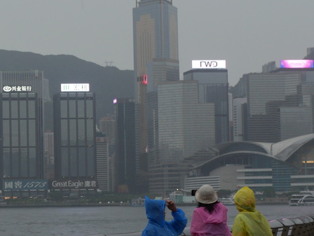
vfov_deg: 11.0
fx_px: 1225
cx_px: -85
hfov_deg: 14.1
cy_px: 148
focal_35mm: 135
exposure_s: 1/320
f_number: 3.2
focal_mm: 25
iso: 200
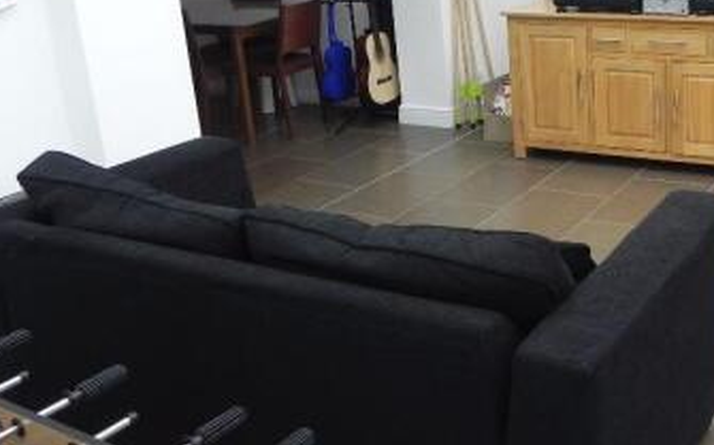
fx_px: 934
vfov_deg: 26.7
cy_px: 163
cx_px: 536
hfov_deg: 40.7
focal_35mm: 48
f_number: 4
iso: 160
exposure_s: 1/106
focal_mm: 4.6
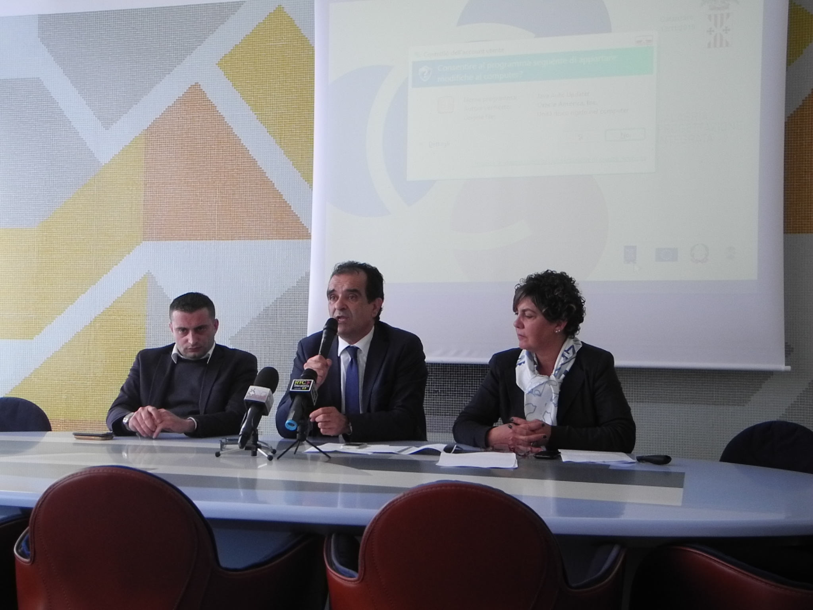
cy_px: 305
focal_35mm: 45
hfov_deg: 42.1
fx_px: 1057
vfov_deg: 32.2
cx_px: 406
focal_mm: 9.7
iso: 400
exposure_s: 1/303
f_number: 3.2
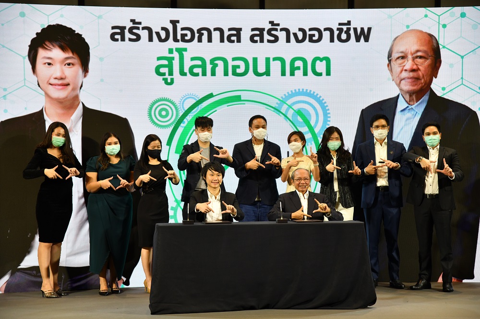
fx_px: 1000
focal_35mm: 75
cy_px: 160
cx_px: 240
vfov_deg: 18.2
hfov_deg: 27.0
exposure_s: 1/125
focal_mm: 75
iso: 1250
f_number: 5.6
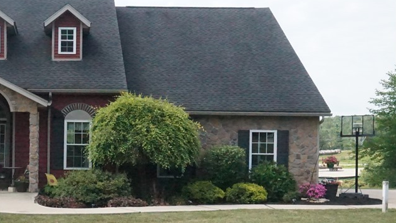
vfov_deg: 16.5
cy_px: 158
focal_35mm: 73
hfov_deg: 28.1
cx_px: 57
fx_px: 766
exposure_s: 1/4000
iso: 10000
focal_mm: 27
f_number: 16
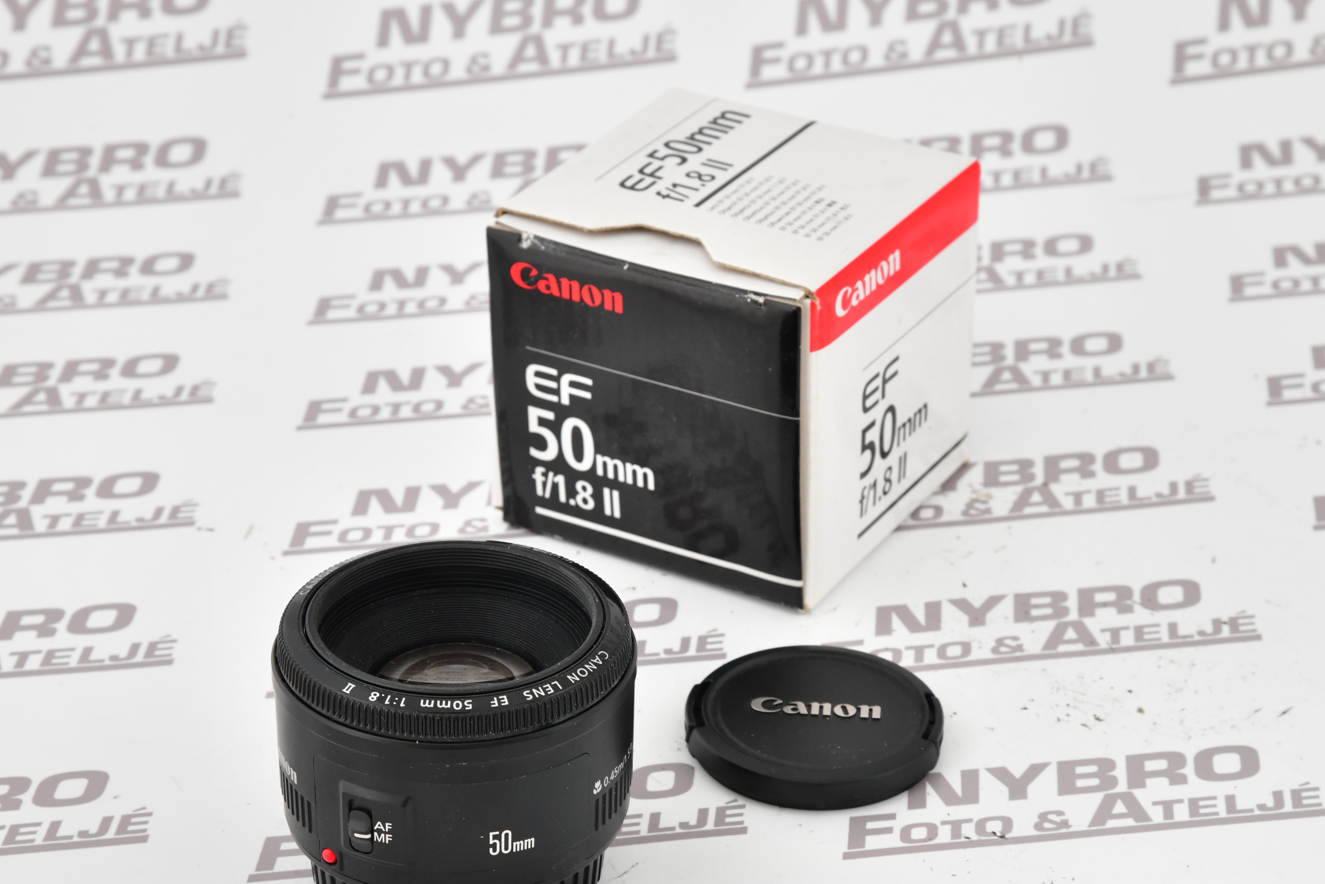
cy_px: 525
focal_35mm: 110
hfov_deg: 18.6
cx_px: 693
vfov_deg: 12.4
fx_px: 4048
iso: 1600
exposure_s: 1/125
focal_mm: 92
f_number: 14
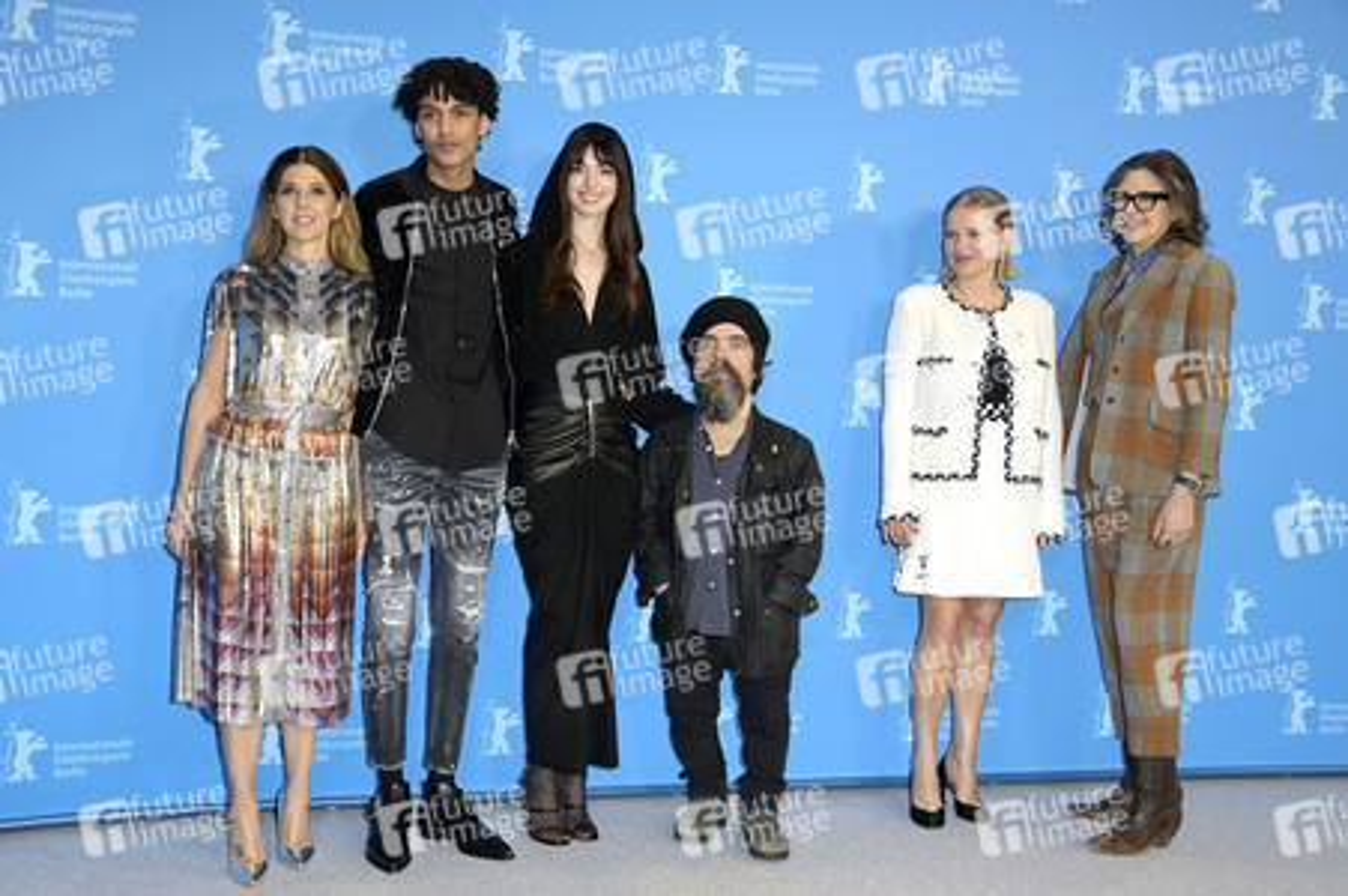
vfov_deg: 31.8
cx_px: 674
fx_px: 1571
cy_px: 448
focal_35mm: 42
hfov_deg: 46.4
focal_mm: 42
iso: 1000
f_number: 5.6
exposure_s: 1/250
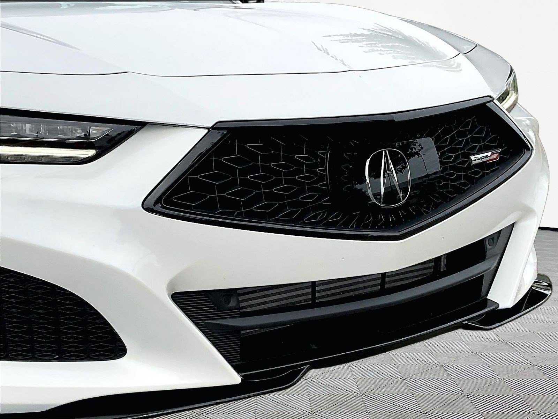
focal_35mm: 29
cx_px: 279
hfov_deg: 61.7
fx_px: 467
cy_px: 210
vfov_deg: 48.2
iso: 16
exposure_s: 1/2141
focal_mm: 3
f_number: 1.8
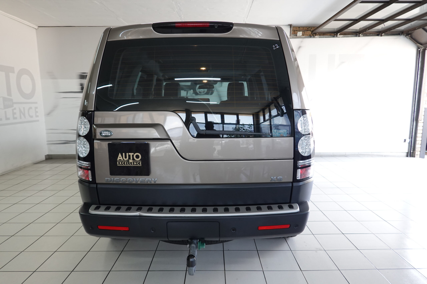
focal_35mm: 24
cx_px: 214
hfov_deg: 73.7
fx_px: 285
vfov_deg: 53.1
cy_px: 142
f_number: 2.8
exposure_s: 1/40
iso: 320
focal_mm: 9
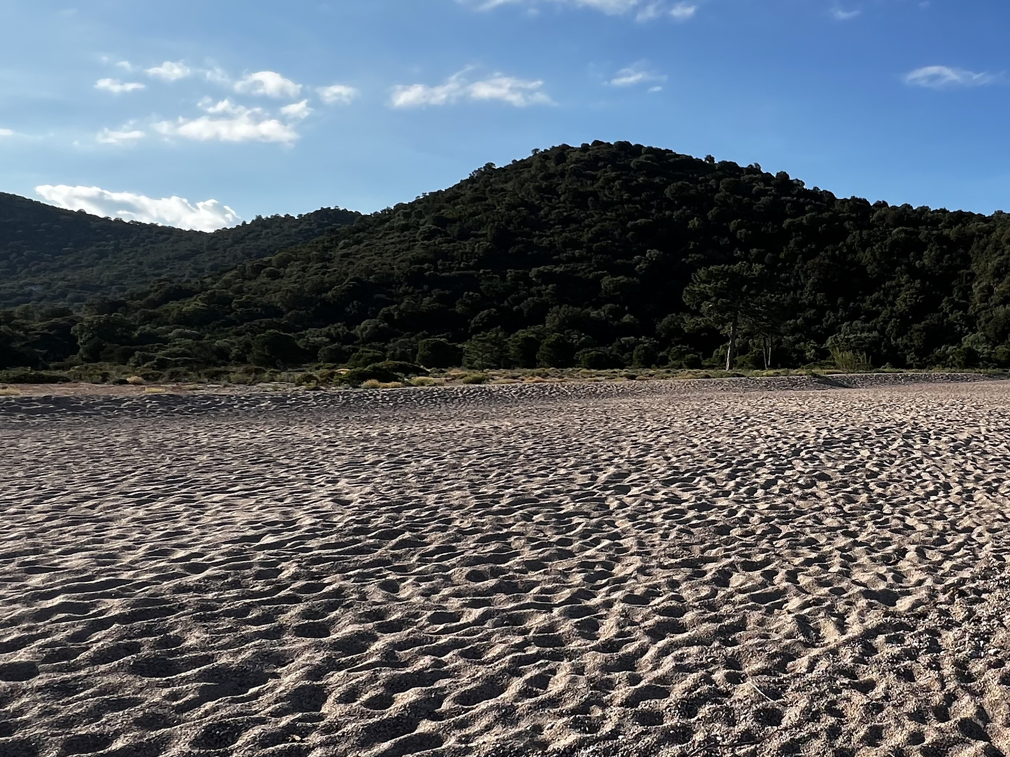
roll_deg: +0.2
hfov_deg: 55.7
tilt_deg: +1.2
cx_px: 855
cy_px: 358
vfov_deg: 48.2
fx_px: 846
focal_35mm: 29
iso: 32
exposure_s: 1/1357
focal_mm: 1.57
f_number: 1.8
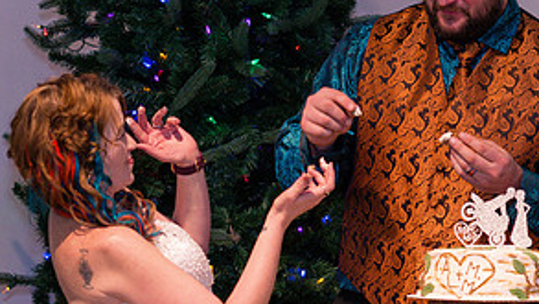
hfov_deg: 12.2
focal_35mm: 176
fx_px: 2516
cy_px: 176
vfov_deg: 6.9
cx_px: 180
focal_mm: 85
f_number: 3.2
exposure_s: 1/200
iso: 640
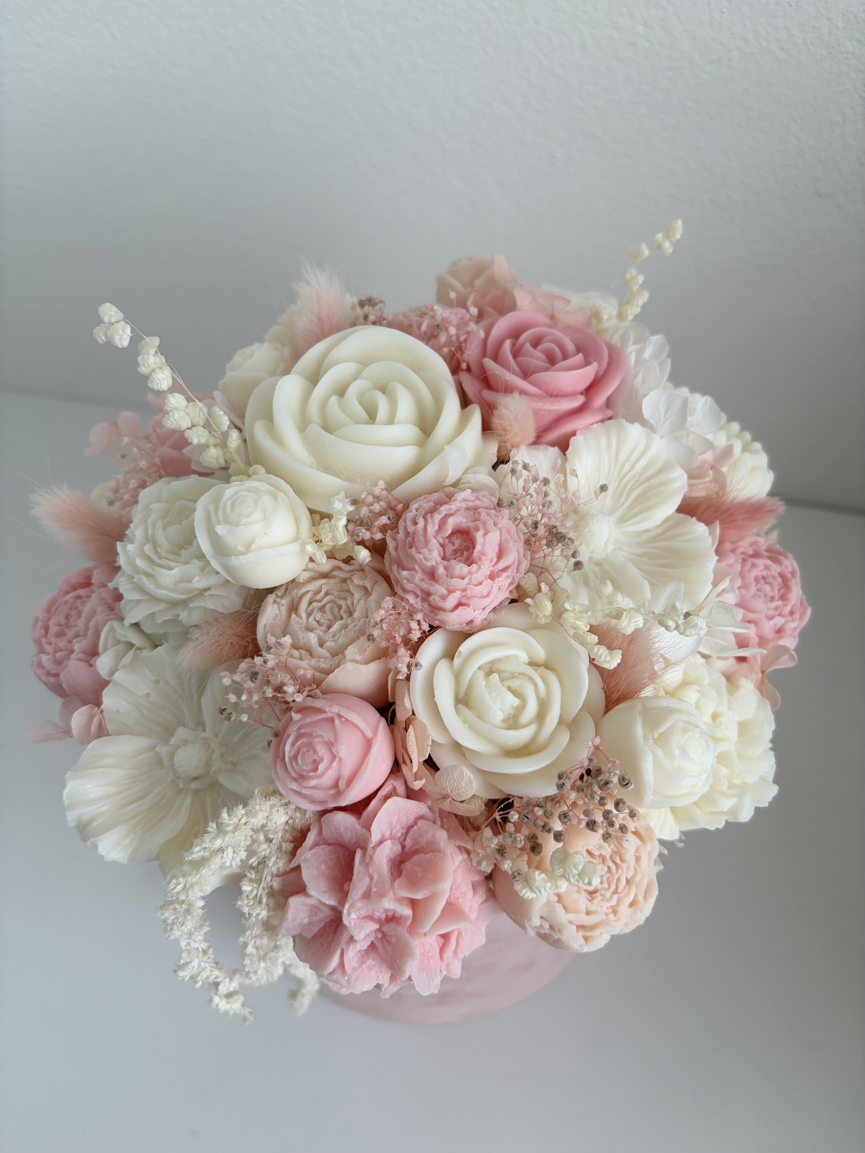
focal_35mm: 26
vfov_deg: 67.3
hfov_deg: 53.1
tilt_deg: -53.6
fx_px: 866
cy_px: 576
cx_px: 432
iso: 50
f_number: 1.6
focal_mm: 5.96
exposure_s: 1/122
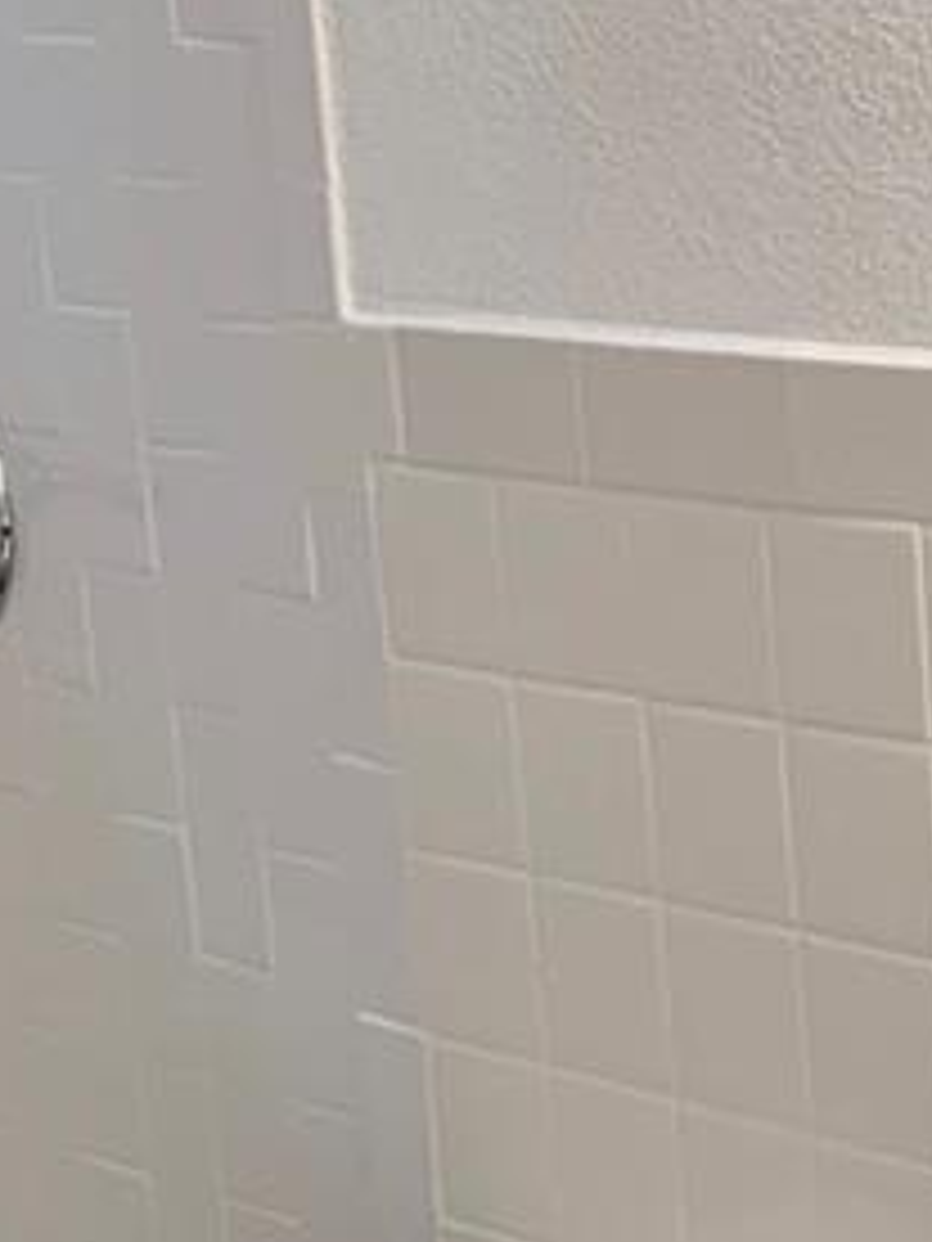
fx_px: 4057
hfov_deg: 12.8
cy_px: 846
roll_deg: +4.5
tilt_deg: -14.8
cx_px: 1112
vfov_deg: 17.4
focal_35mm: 113
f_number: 1.8
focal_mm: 4.25
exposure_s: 1/120
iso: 64
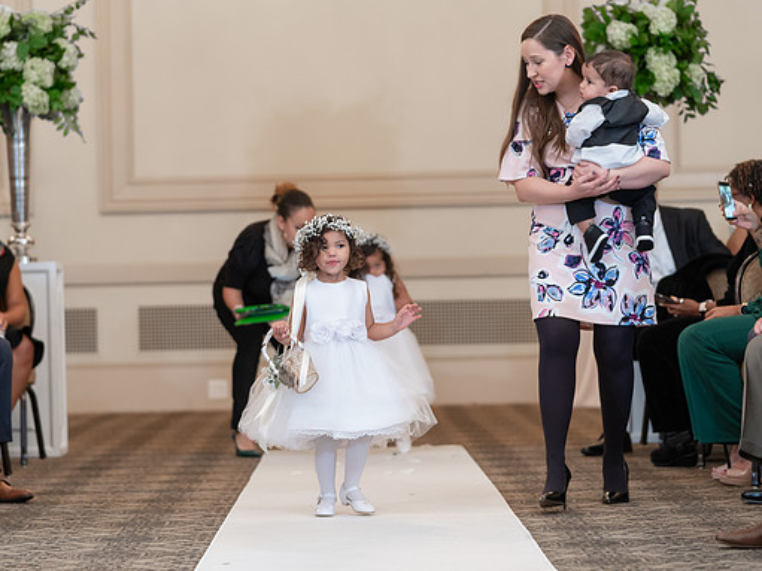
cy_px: 287
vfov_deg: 13.8
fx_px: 2355
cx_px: 371
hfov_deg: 18.4
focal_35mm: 107
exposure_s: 1/100
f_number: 2.8
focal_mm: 97
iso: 2000
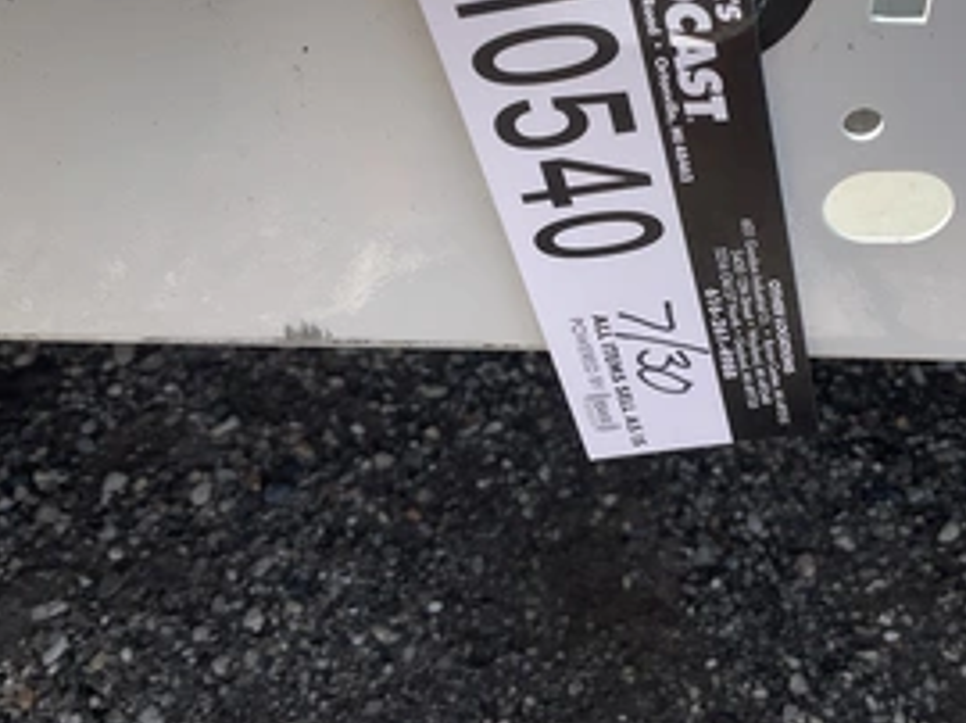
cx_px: 594
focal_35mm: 43
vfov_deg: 33.1
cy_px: 218
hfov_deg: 43.6
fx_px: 1199
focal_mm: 3
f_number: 1.8
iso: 25
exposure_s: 1/683
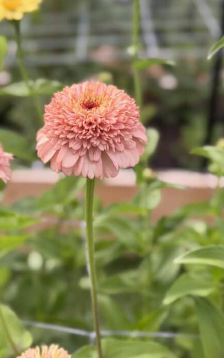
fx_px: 566
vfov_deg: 35.1
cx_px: 89
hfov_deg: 22.3
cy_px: 169
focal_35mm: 58
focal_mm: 6.8
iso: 50
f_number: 1.8
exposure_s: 1/123
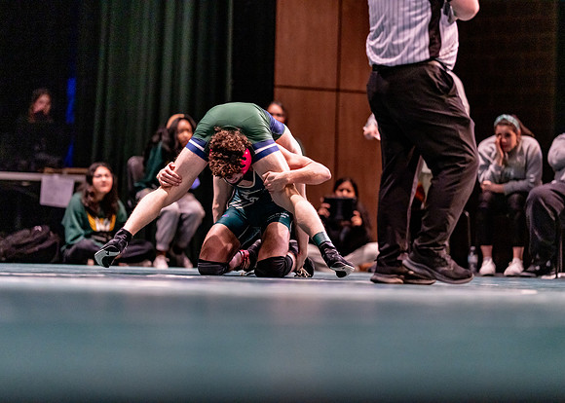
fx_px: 2269
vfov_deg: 10.2
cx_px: 282
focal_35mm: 141
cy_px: 202
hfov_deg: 14.2
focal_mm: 135
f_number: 1.8
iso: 2000
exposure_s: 1/800
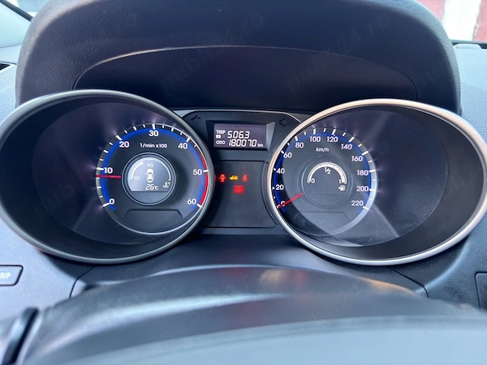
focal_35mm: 24
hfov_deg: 71.6
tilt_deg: -22.5
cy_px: 182
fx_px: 338
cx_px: 244
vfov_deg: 56.8
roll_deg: +0.1
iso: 250
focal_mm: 6.76
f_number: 1.78
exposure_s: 1/42
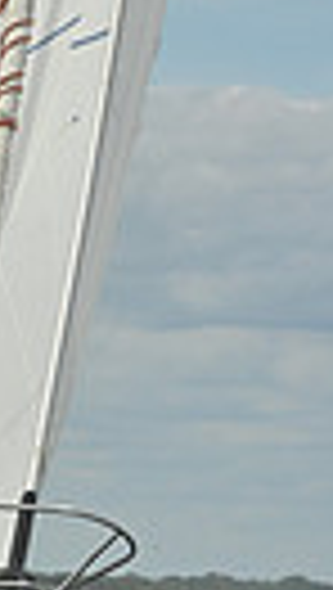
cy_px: 489
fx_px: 6900
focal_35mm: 441
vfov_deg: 4.9
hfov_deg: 2.7
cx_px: -940
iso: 320
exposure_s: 1/1250
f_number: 13
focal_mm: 95
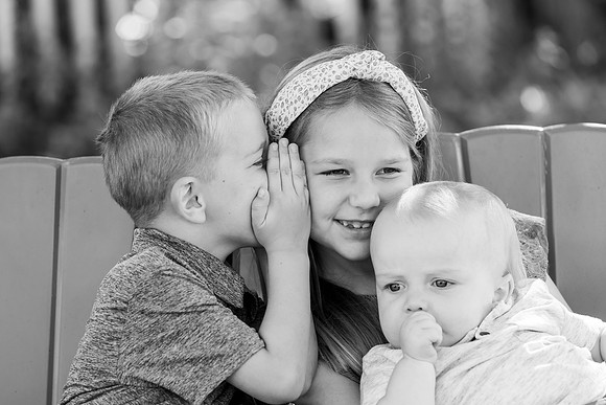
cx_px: 303
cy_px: 202
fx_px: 3367
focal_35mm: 200
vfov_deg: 6.9
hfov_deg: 10.3
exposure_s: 1/200
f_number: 4.5
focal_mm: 200
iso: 800
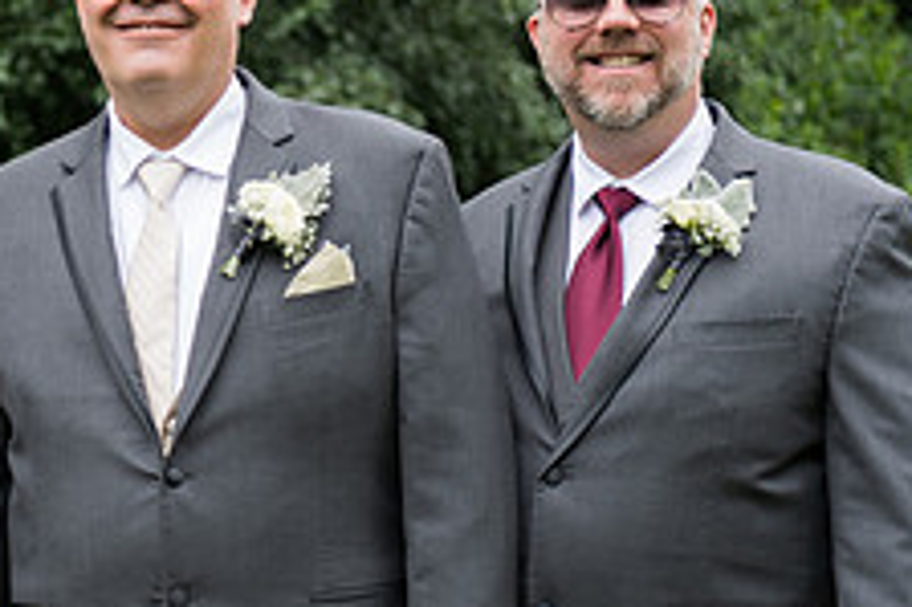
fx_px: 3671
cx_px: 24
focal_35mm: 145
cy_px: 283
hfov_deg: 14.0
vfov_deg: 9.4
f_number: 2.8
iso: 125
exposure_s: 1/500
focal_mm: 56
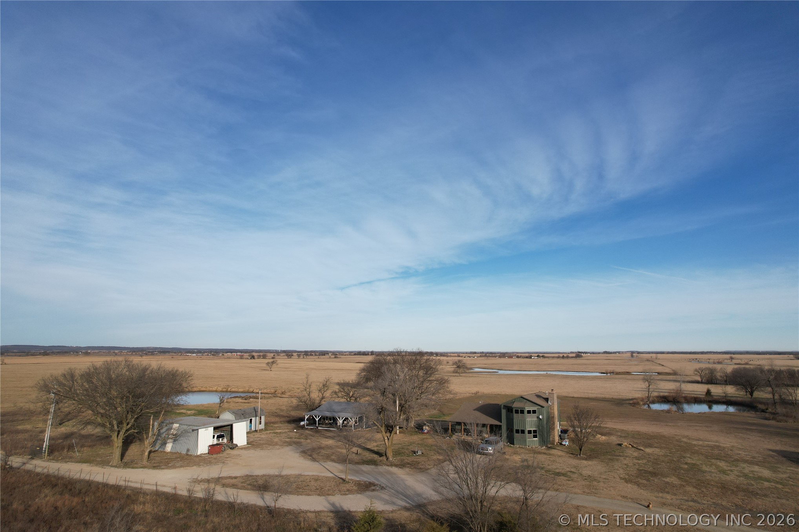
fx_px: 488
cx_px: 400
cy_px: 266
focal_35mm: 22
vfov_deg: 57.2
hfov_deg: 78.6
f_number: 2.8
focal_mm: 8.38
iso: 100
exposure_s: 1/1500
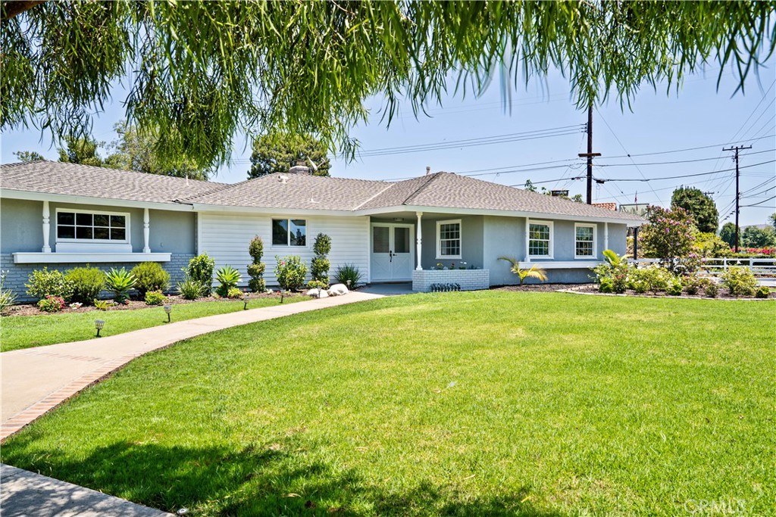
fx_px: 517
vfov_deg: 53.1
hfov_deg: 73.7
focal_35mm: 24
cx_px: 388
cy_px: 258
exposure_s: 1/320
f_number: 7.1
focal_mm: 24
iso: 400
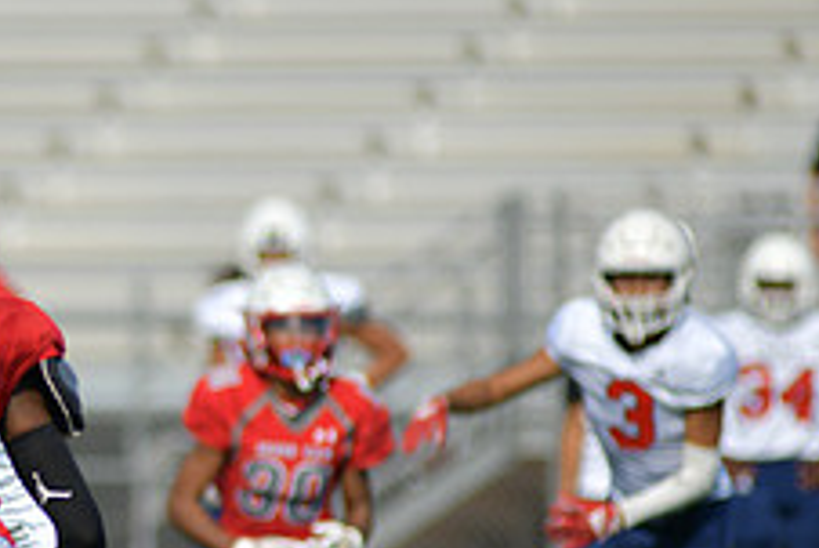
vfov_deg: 1.8
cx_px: -98
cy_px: 466
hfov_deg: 2.7
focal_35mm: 769
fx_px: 17505
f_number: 3.5
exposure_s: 1/2000
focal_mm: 300
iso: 90
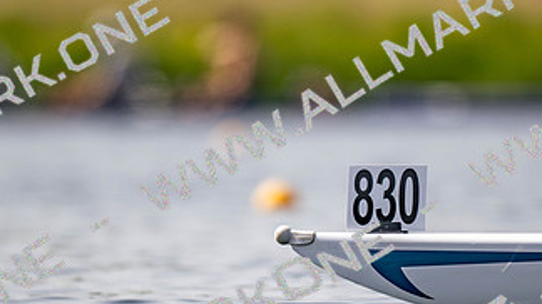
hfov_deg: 1.9
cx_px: 345
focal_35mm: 1124
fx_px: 16148
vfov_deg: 1.1
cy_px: 216
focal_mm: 600
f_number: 4
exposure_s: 1/2500
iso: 100
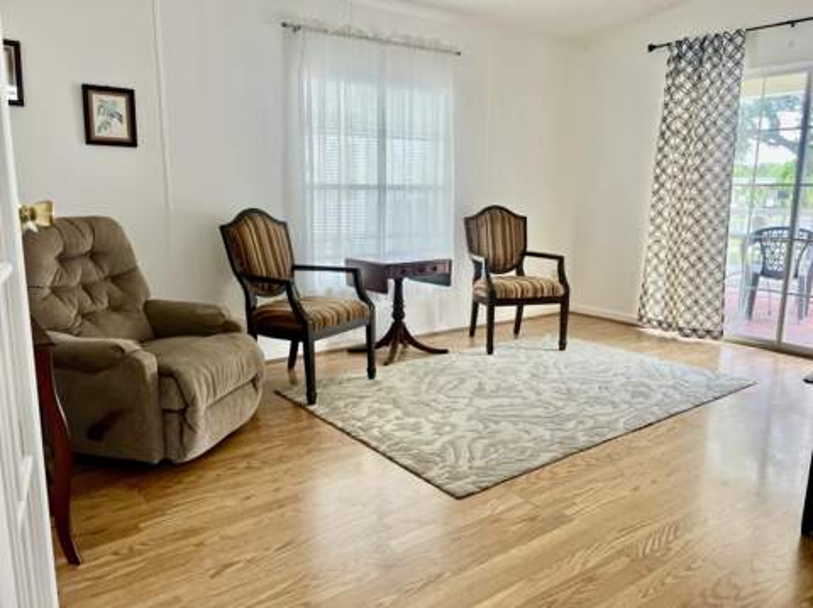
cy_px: 304
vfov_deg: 53.0
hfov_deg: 67.4
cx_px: 406
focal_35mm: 26
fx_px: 610
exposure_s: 1/121
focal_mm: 5.7
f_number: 1.5
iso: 125
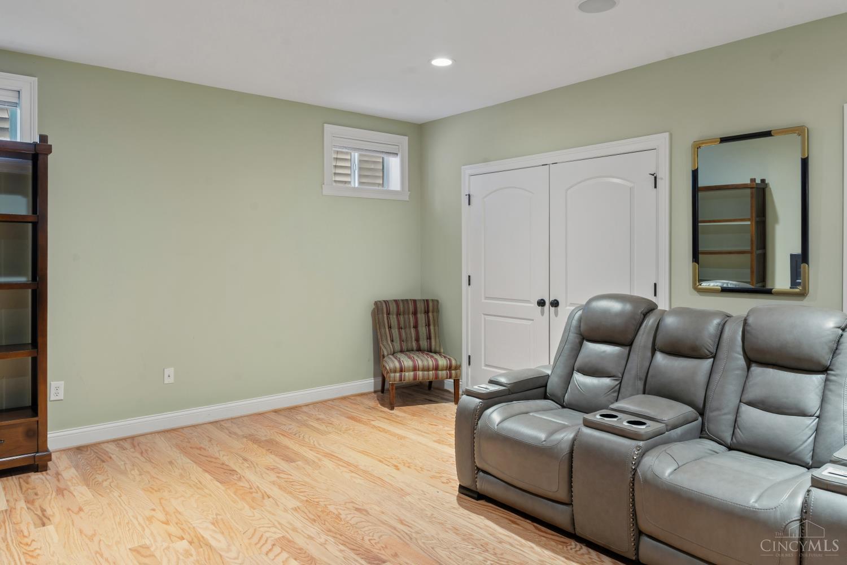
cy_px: 282
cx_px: 424
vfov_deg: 53.1
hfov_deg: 73.7
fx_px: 565
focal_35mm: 24
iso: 100
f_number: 9
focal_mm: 24
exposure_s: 1.6
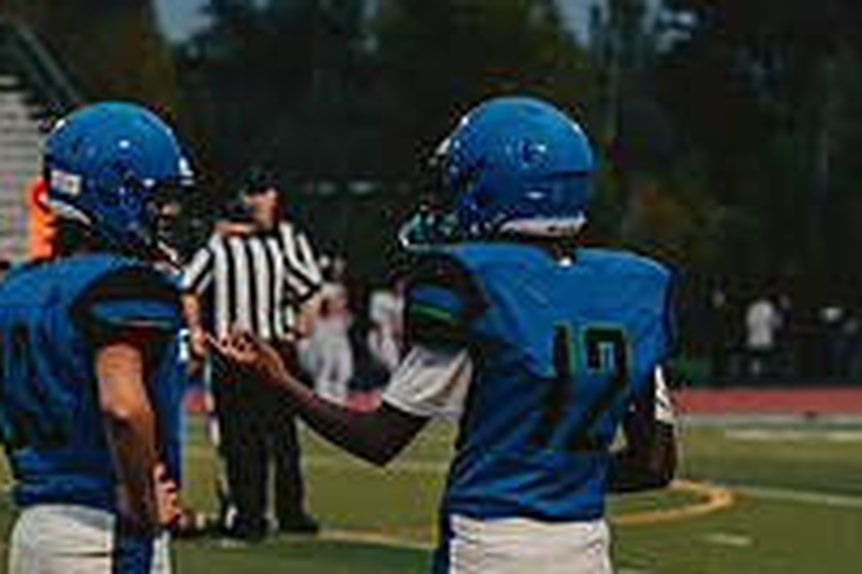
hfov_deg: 7.3
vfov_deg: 4.9
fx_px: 6704
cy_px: 452
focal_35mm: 280
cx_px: -90
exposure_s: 1/1250
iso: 2000
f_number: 2.8
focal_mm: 92
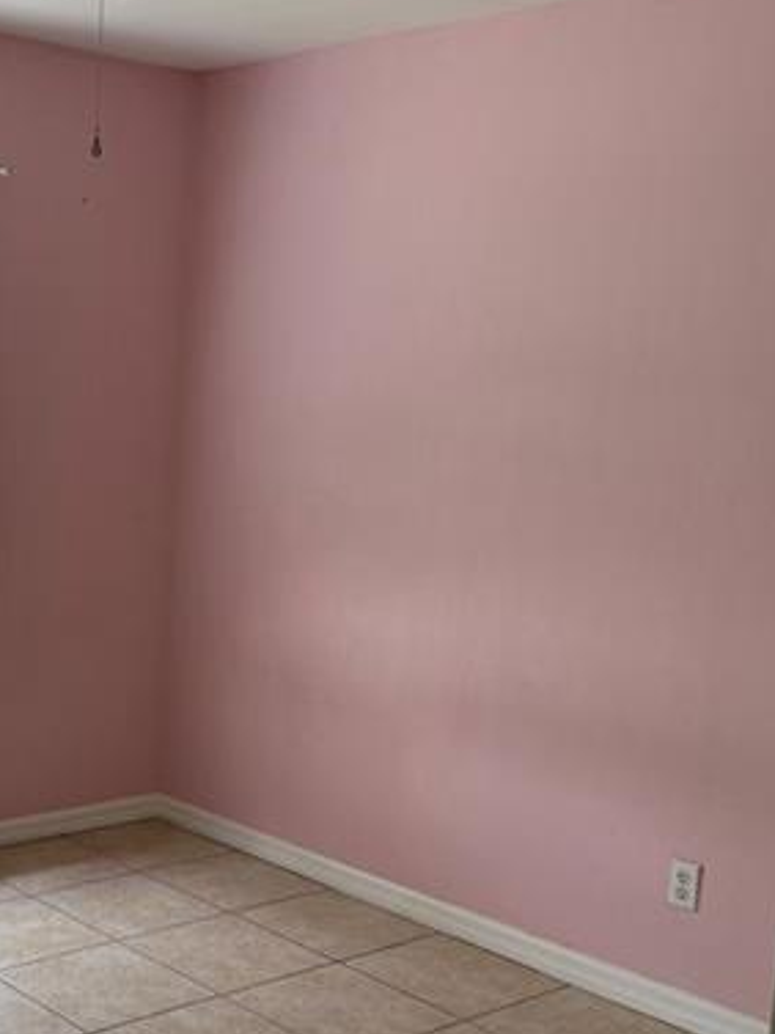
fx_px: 1463
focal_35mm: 49
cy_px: 660
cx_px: 82
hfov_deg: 28.6
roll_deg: -3.0
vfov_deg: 38.6
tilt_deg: -10.4
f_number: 1.78
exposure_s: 1/120
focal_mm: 6.76
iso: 125
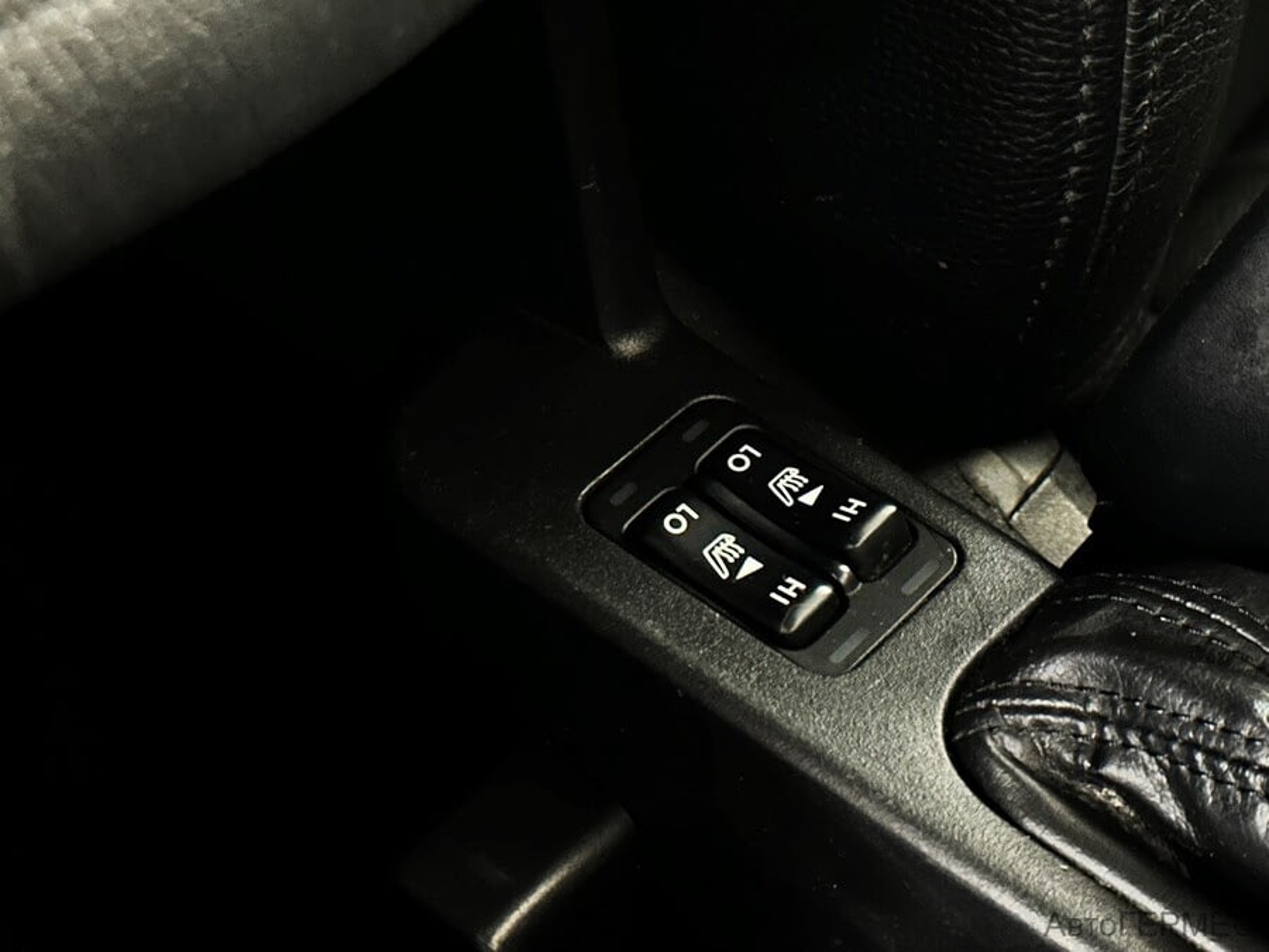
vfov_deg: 30.3
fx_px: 1760
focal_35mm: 48
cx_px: 634
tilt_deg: -48.2
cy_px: 476
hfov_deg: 39.7
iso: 2000
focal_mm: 6.86
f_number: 1.78
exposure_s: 1/17
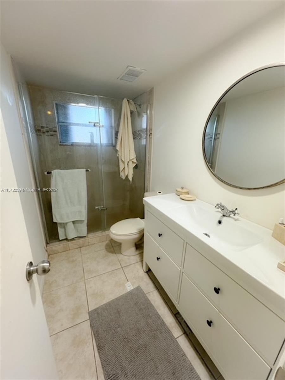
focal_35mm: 14
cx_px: 142
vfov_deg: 102.1
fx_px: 154
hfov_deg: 85.7
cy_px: 190
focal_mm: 2.22
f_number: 2.2
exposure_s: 1/120
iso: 250
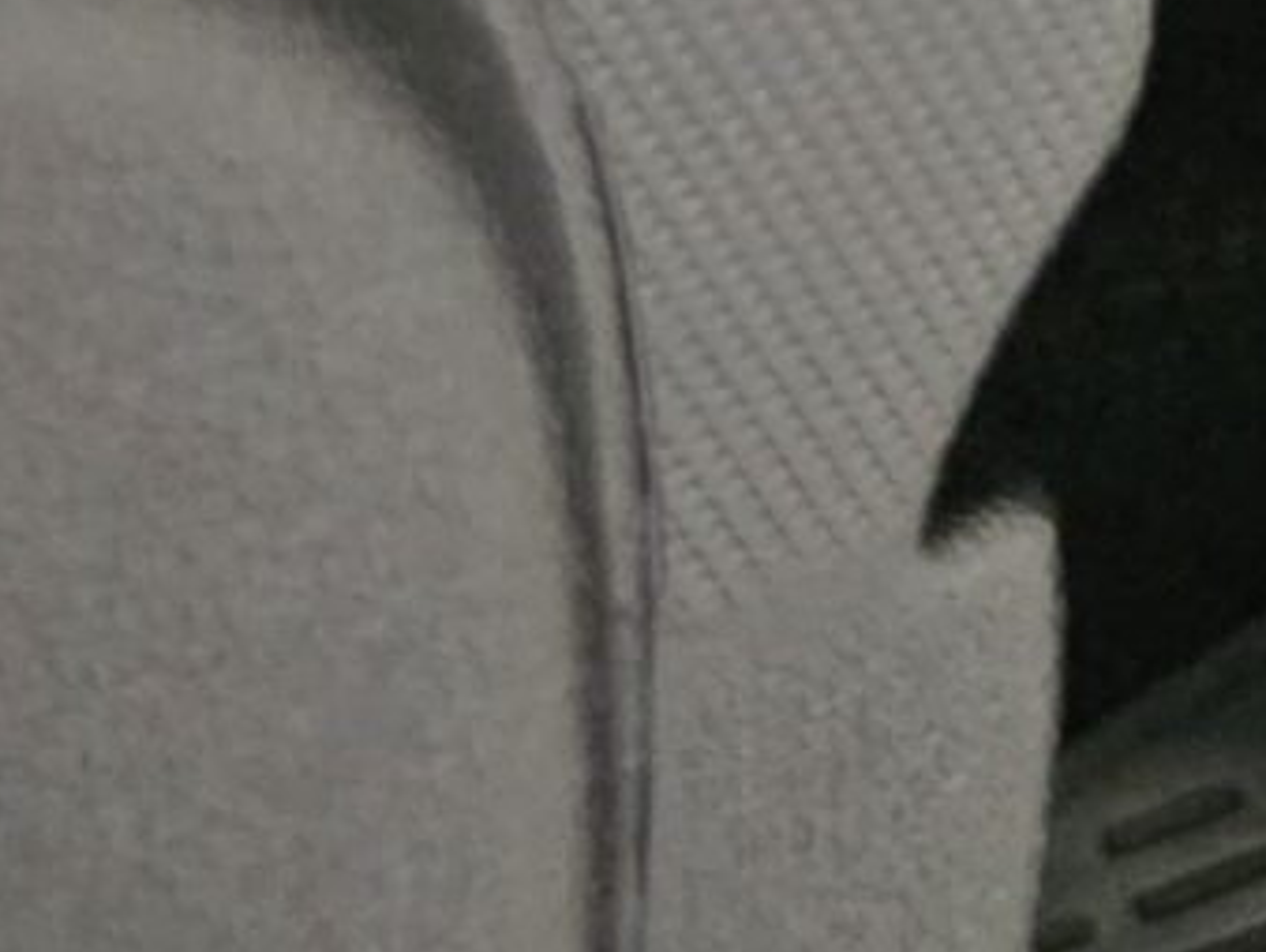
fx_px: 6368
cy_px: -2639
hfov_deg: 9.0
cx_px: 3918
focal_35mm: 174
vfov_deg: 6.9
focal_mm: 6.3
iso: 500
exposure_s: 1/100
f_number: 1.7
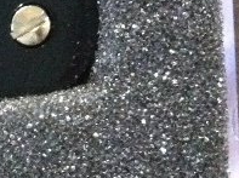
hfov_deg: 11.3
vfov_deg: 9.1
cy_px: -31
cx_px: -212
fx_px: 1110
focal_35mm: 161
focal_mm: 3.85
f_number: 2.8
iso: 1000
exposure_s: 1/15
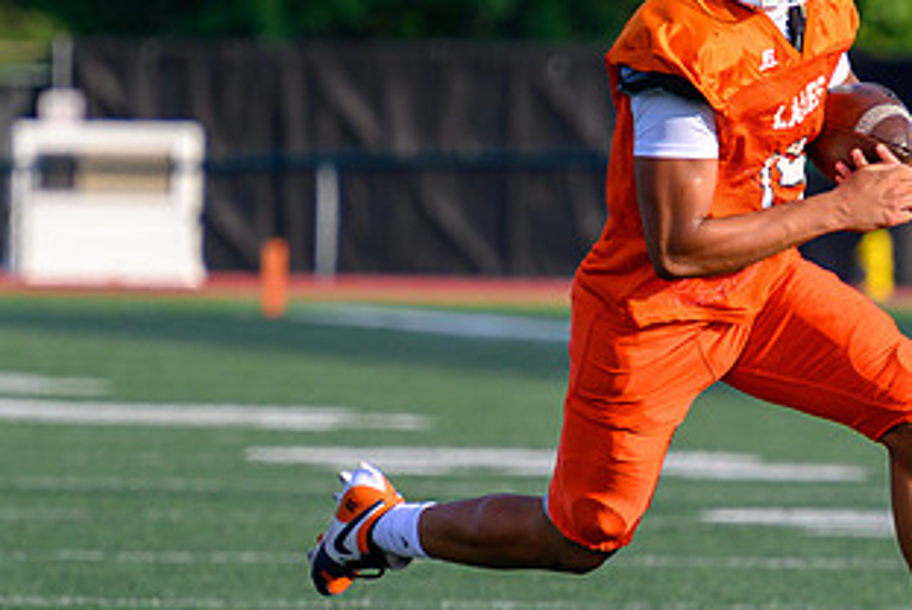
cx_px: 784
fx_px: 17445
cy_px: 265
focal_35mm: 688
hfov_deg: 3.0
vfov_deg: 2.0
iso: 400
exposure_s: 1/2000
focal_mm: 210
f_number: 4
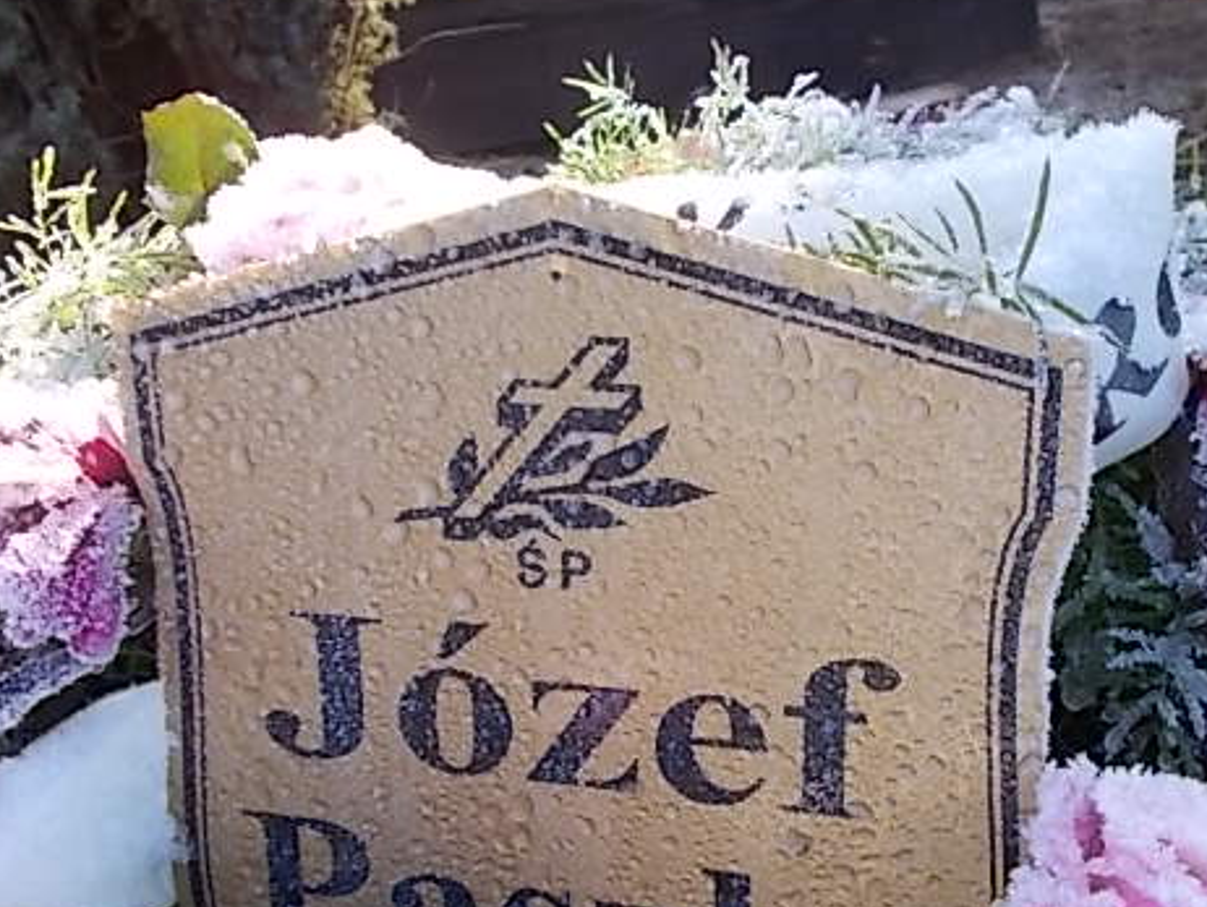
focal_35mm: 36
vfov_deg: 39.2
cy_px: 609
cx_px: 813
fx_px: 1256
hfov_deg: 50.3
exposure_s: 1/100
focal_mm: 4.6
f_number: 3.2
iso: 80
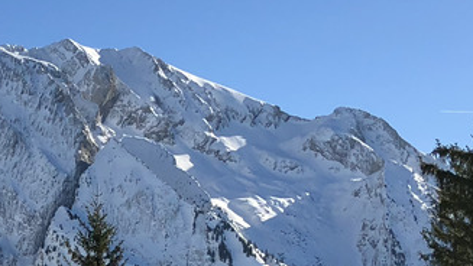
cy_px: 372
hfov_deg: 18.0
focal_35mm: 112
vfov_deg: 10.5
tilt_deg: +0.4
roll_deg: +0.5
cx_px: -113
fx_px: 1405
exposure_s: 1/2667
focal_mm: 4
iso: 20
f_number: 1.8
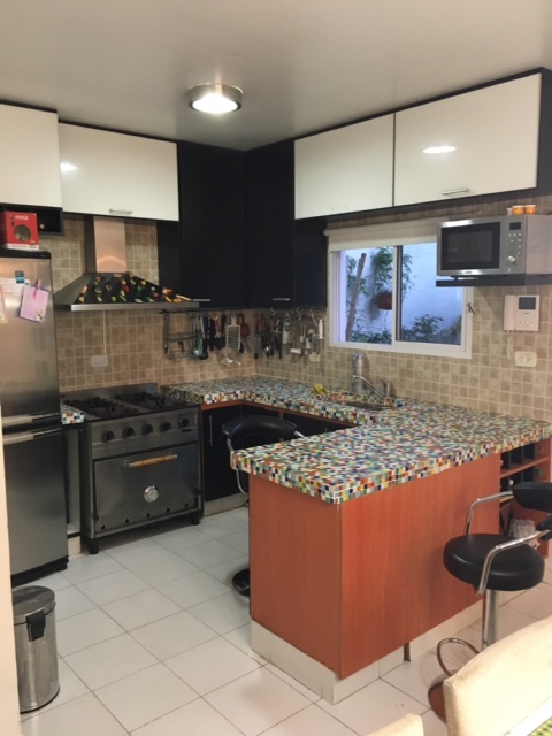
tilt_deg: -6.8
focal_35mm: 29
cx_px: 276
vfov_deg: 61.7
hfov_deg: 48.2
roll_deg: +0.6
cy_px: 368
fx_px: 617
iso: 200
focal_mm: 4.15
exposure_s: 1/33
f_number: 2.2
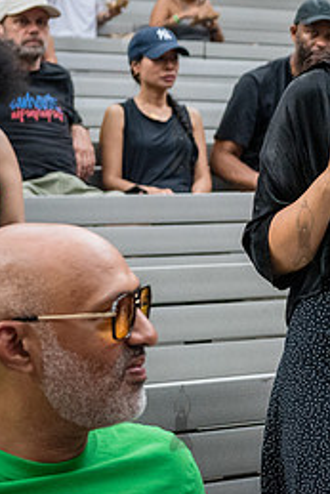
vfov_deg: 16.2
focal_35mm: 125
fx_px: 1716
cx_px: 510
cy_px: 80
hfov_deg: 10.6
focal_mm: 48
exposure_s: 1/1000
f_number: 3.5
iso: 4000
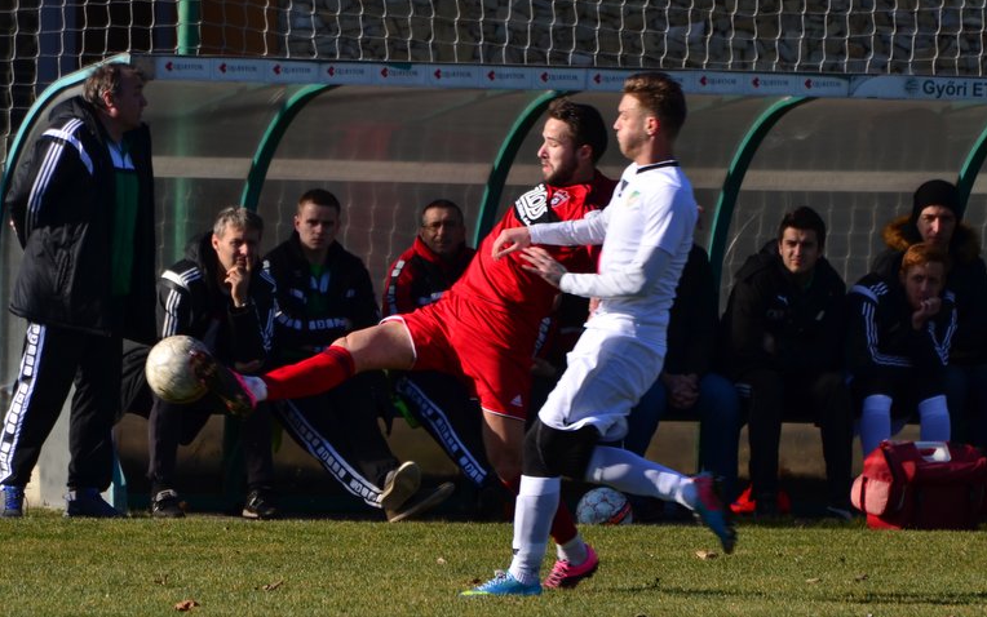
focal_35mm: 480
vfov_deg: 2.7
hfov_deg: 4.4
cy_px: 330
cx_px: 474
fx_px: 12915
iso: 100
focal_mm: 300
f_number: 6.3
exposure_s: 1/640
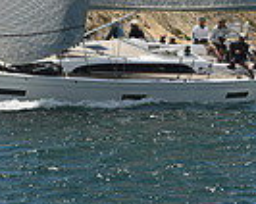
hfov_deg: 4.8
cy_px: -319
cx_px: 34
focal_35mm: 402
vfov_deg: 3.8
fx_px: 3041
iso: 320
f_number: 8
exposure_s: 1/1000
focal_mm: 98
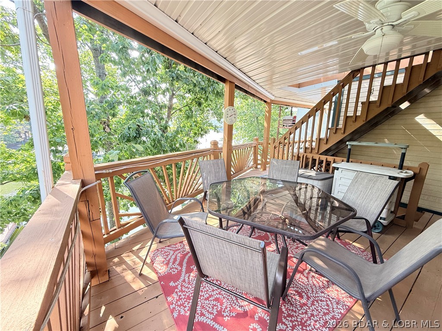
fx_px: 179
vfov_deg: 85.7
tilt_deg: -11.5
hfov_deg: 102.1
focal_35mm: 14
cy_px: 166
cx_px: 221
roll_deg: -1.5
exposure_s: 1/99
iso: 125
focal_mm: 2.22
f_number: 2.2
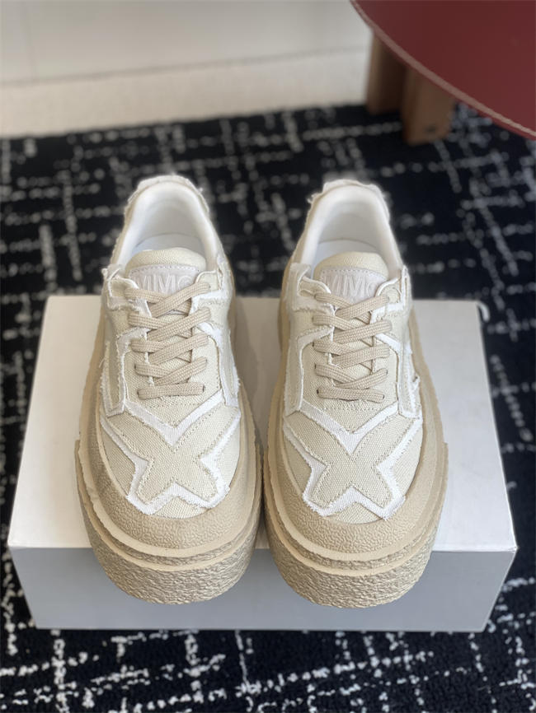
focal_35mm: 52
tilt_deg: -50.4
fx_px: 1073
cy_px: 356
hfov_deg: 28.0
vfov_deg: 36.8
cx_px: 268
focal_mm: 6
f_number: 2
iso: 20
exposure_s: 1/175
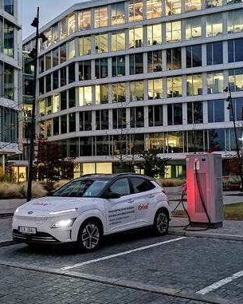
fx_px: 431
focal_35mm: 48
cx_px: 121
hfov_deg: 31.5
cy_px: 154
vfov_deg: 38.8
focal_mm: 5.3
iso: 640
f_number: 1.8
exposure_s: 4
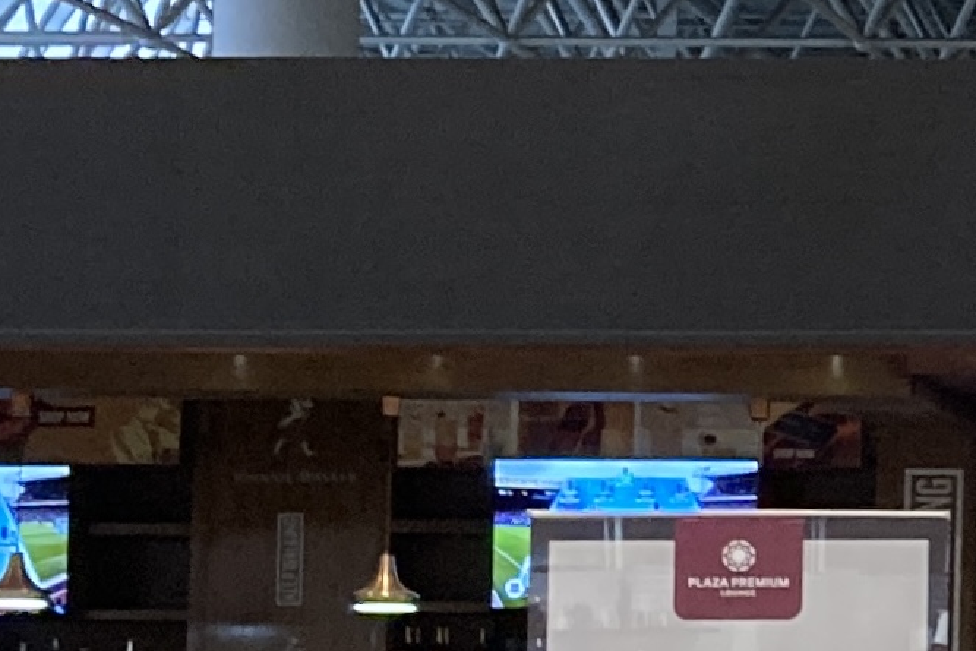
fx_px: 4610
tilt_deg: +6.9
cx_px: 1705
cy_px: 370
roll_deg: +0.8
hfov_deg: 11.3
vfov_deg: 8.1
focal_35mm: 170
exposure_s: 1/50
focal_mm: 3.99
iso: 160
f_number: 1.8
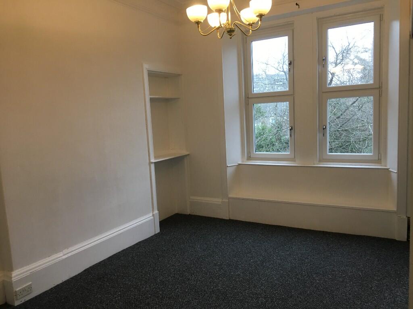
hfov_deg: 61.7
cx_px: 206
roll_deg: +2.6
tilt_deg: -7.5
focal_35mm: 29
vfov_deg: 48.2
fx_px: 346
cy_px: 154
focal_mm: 4.15
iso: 50
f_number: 2.2
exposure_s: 1/33
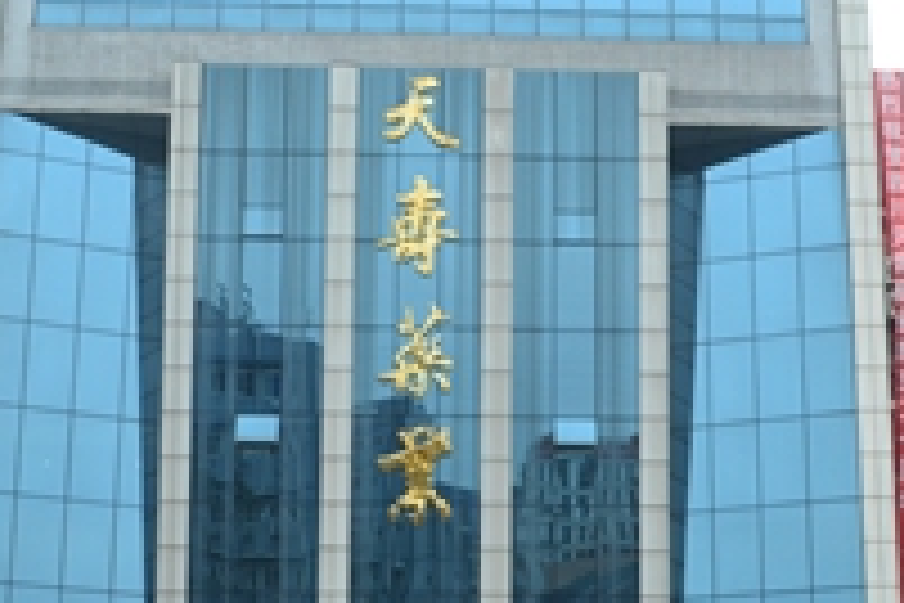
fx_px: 1682
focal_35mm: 67
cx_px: 531
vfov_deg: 19.8
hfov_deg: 30.0
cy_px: 583
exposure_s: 1/200
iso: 400
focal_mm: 18
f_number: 10
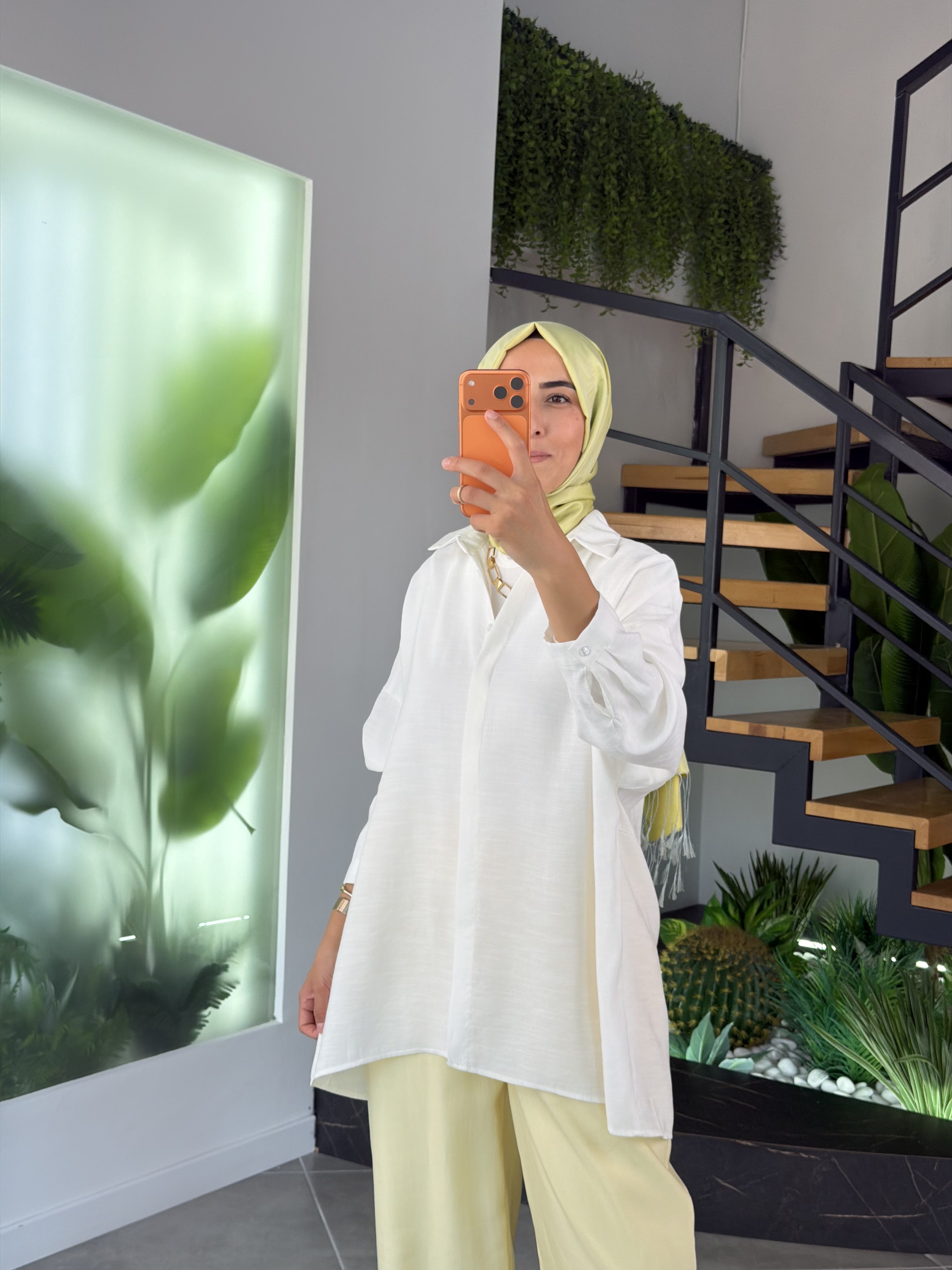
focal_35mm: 48
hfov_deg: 30.3
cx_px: 476
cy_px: 635
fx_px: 1760
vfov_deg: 39.7
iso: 50
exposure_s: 1/198
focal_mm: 6.76
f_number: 1.78
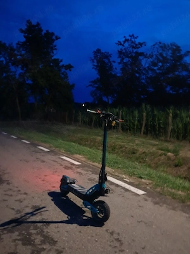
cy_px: 127
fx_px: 198
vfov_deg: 65.3
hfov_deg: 51.4
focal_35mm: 27
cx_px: 95
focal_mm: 4
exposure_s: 1/4
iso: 2000
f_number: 1.8
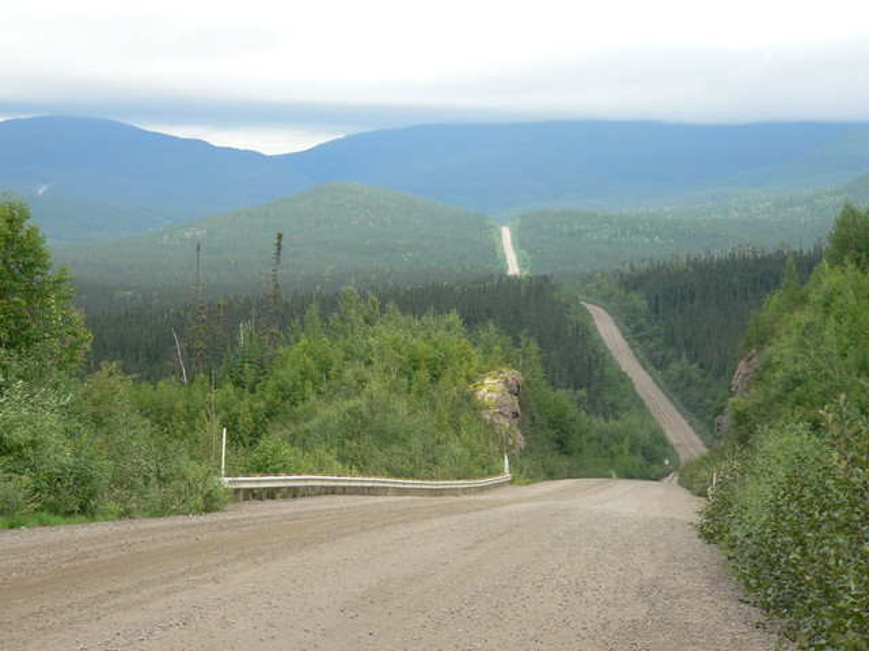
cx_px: 434
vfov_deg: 13.3
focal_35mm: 111
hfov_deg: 17.7
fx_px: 2787
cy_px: 326
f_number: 2.8
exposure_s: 1/60
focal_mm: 18.5
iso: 80
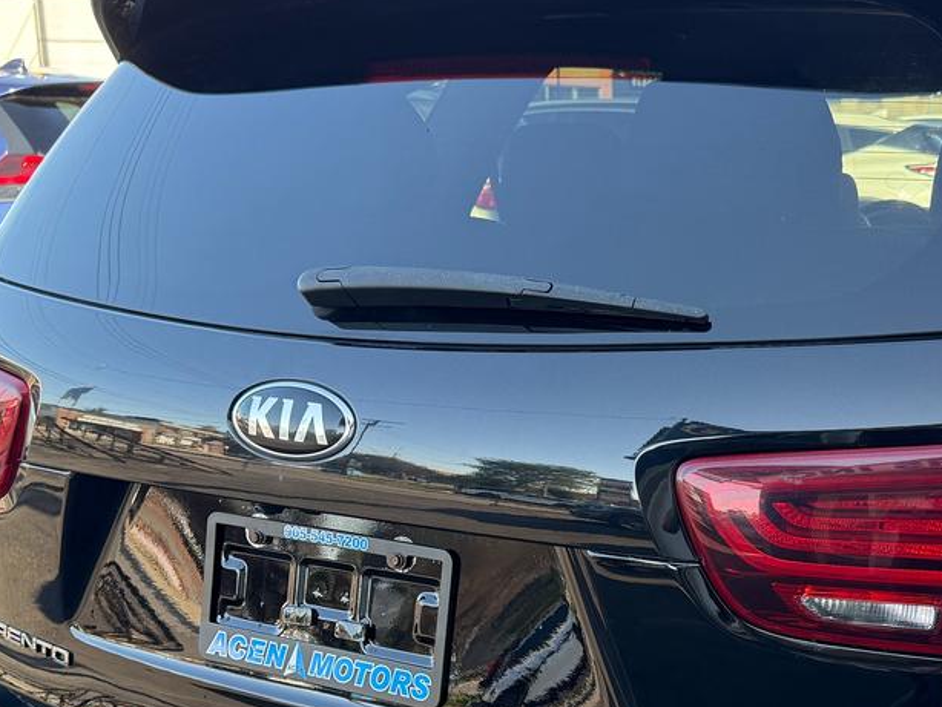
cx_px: 634
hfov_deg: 37.7
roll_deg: -0.6
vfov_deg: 28.6
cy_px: 555
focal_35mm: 50
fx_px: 1361
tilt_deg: -16.2
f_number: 1.78
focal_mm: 6.76
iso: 100
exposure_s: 1/322
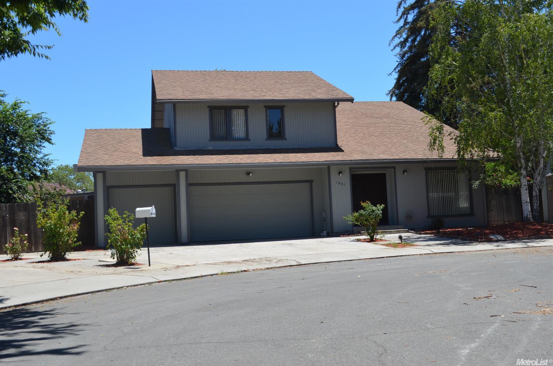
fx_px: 644
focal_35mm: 42
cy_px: 183
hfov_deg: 46.5
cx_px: 276
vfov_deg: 31.7
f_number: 8
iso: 140
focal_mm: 28
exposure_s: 1/250
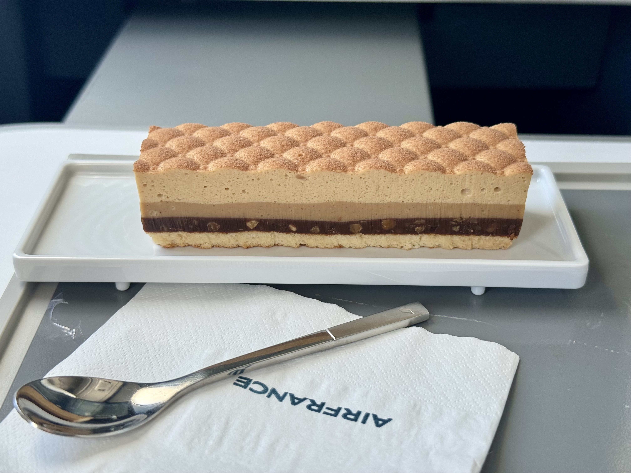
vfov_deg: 30.3
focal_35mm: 48
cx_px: 316
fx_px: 875
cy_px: 236
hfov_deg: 39.7
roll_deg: +0.3
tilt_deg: -29.7
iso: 100
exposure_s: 1/72
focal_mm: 6.76
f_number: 1.78
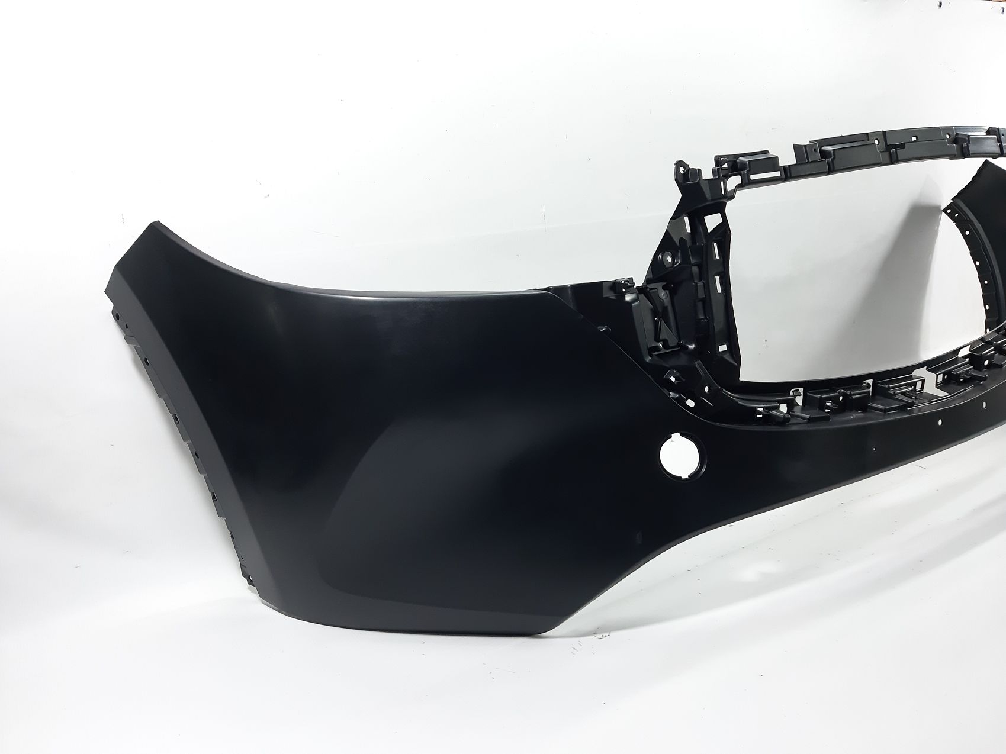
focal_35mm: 27
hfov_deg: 65.3
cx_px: 503
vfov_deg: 51.3
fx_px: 785
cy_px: 377
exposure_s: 1/50
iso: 80
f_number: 1.7
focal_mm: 3.93
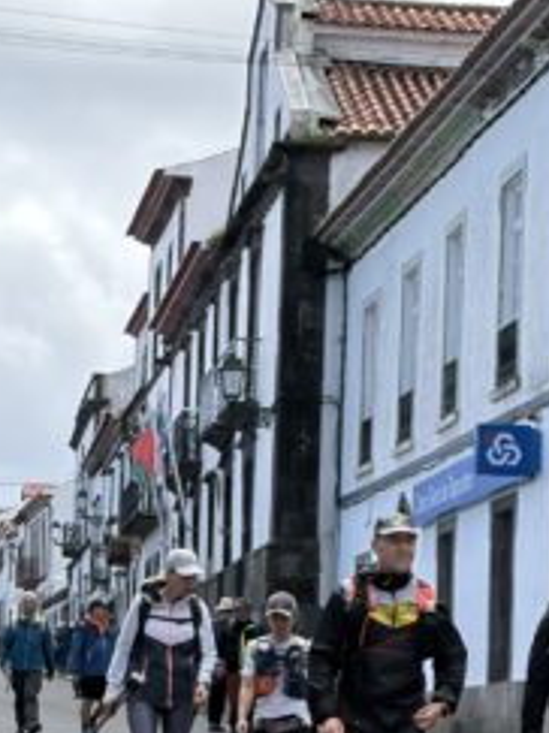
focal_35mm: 146
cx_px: 290
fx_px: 3090
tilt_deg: +1.0
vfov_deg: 13.3
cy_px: 759
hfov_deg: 10.2
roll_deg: -2.6
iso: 40
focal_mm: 5.96
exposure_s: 1/2451
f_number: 1.6
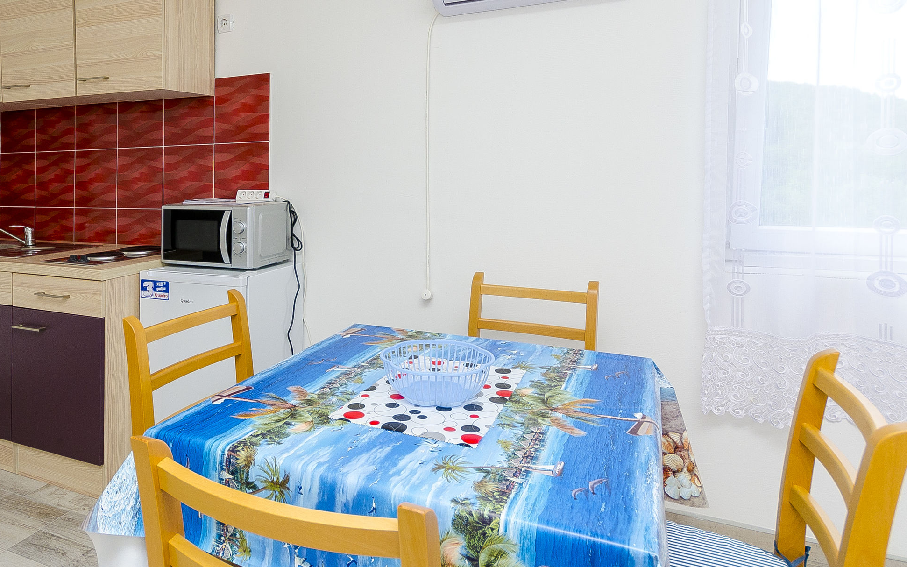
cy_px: 191
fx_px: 544
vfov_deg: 54.0
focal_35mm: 22
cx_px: 378
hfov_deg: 79.0
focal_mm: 10
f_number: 6.3
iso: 250
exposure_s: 1/200
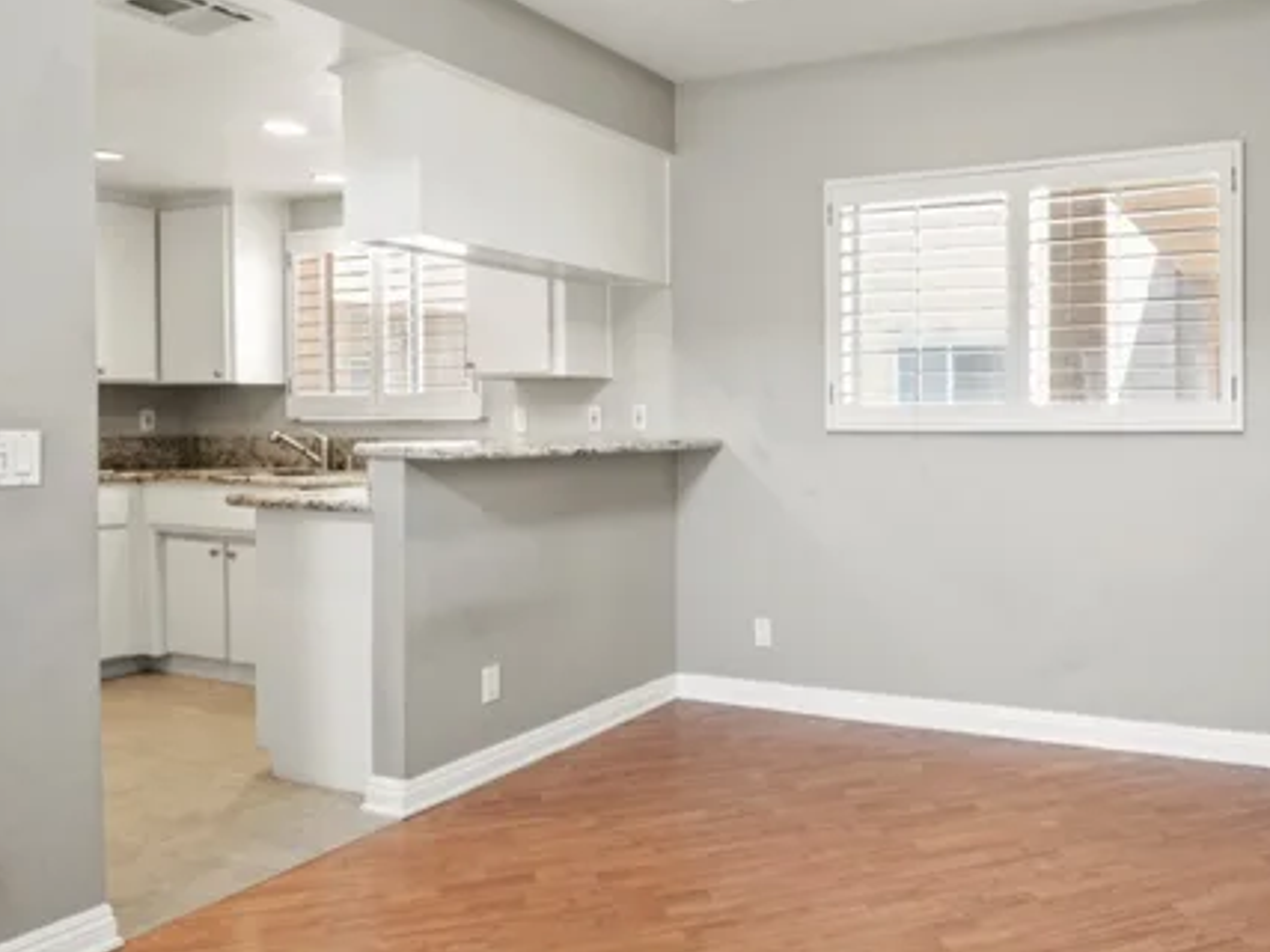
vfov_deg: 49.7
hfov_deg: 61.8
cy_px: 464
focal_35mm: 28
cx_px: 855
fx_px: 1027
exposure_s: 1/1.67
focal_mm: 8
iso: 200
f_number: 8
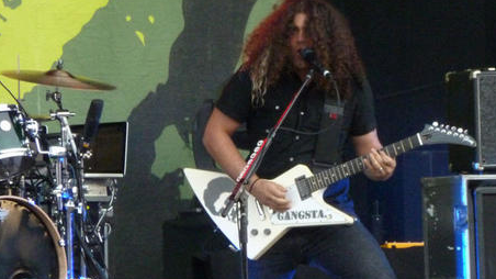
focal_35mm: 741
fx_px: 9743
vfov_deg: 1.6
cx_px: 309
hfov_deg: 2.9
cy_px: 116
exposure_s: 1/125
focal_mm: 68.8
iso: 500
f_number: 5.9
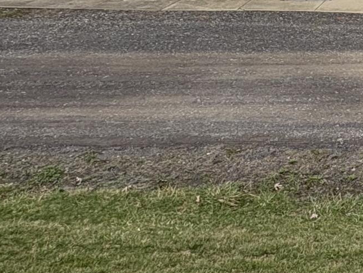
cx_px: 507
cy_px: -81
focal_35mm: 64
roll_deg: -0.2
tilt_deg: -5.7
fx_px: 671
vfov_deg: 20.9
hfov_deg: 24.9
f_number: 2.2
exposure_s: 1/889
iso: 40
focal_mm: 2.22
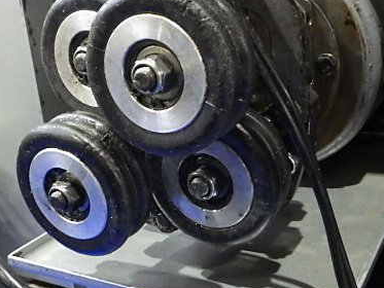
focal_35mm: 48
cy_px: 119
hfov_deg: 39.6
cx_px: 195
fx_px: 533
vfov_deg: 30.2
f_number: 3.5
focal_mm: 5
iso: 1600
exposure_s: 1/30
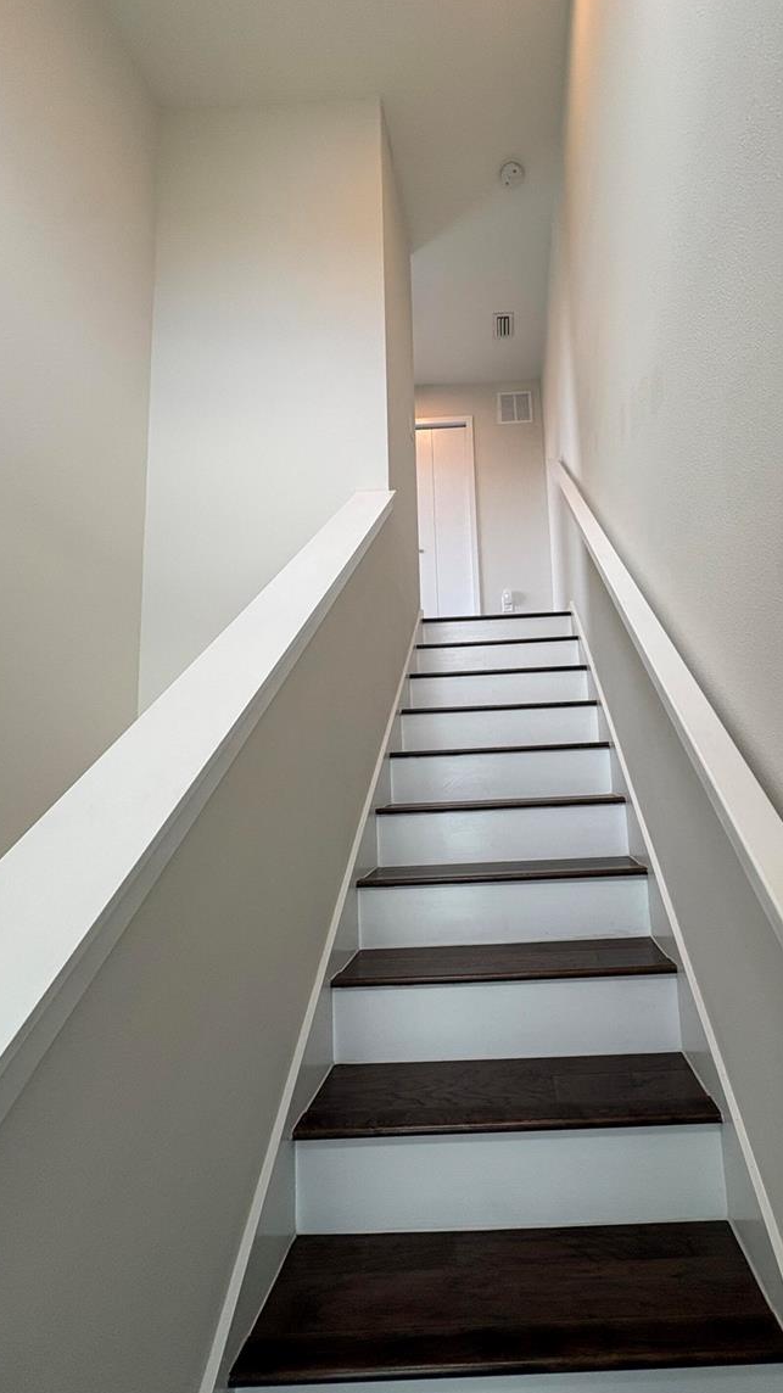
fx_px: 591
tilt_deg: +9.4
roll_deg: +2.3
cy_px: 681
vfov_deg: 99.4
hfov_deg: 65.9
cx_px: 494
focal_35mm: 16
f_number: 2.2
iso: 80
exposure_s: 1/120
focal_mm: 2.22
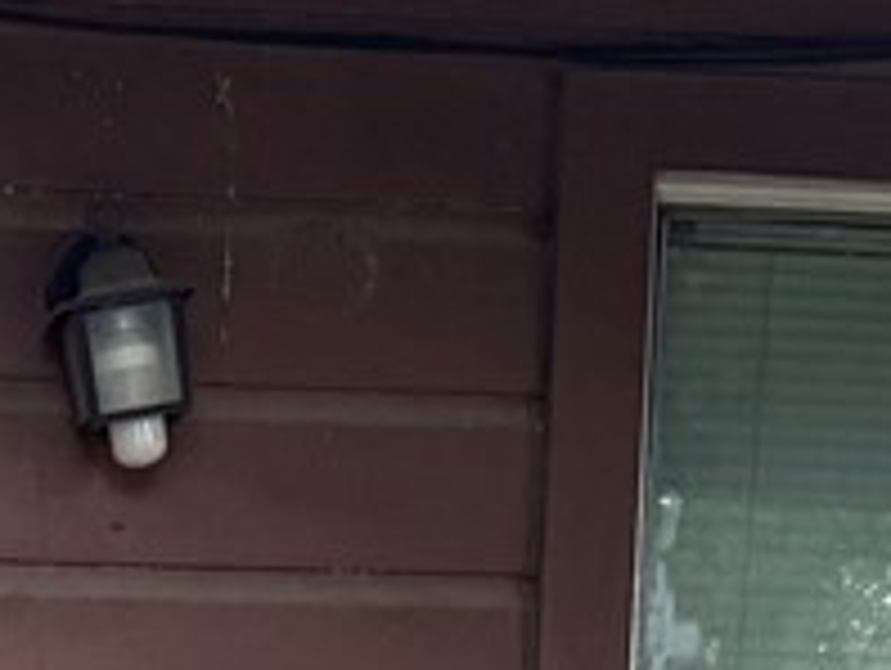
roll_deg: -1.3
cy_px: 1403
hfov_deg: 15.5
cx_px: -90
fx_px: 3196
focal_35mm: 124
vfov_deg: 10.8
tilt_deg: -5.6
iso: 200
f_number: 1.78
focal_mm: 6.76
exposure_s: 1/118
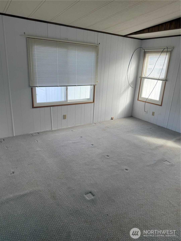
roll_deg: -2.5
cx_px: 90
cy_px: 120
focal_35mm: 24
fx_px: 167
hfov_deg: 56.8
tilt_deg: -19.1
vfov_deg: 71.6
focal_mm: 6.76
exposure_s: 1/243
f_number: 1.78
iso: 125
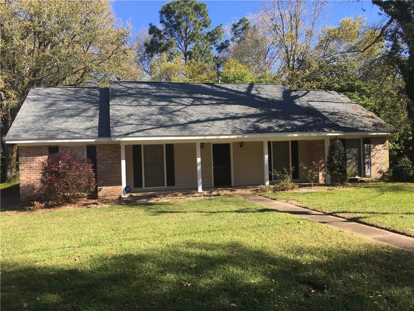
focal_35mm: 29
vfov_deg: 48.2
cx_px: 207
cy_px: 156
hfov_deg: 61.7
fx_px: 347
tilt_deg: -1.0
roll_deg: +2.4
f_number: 2.2
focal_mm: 4.15
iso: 25
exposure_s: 1/527
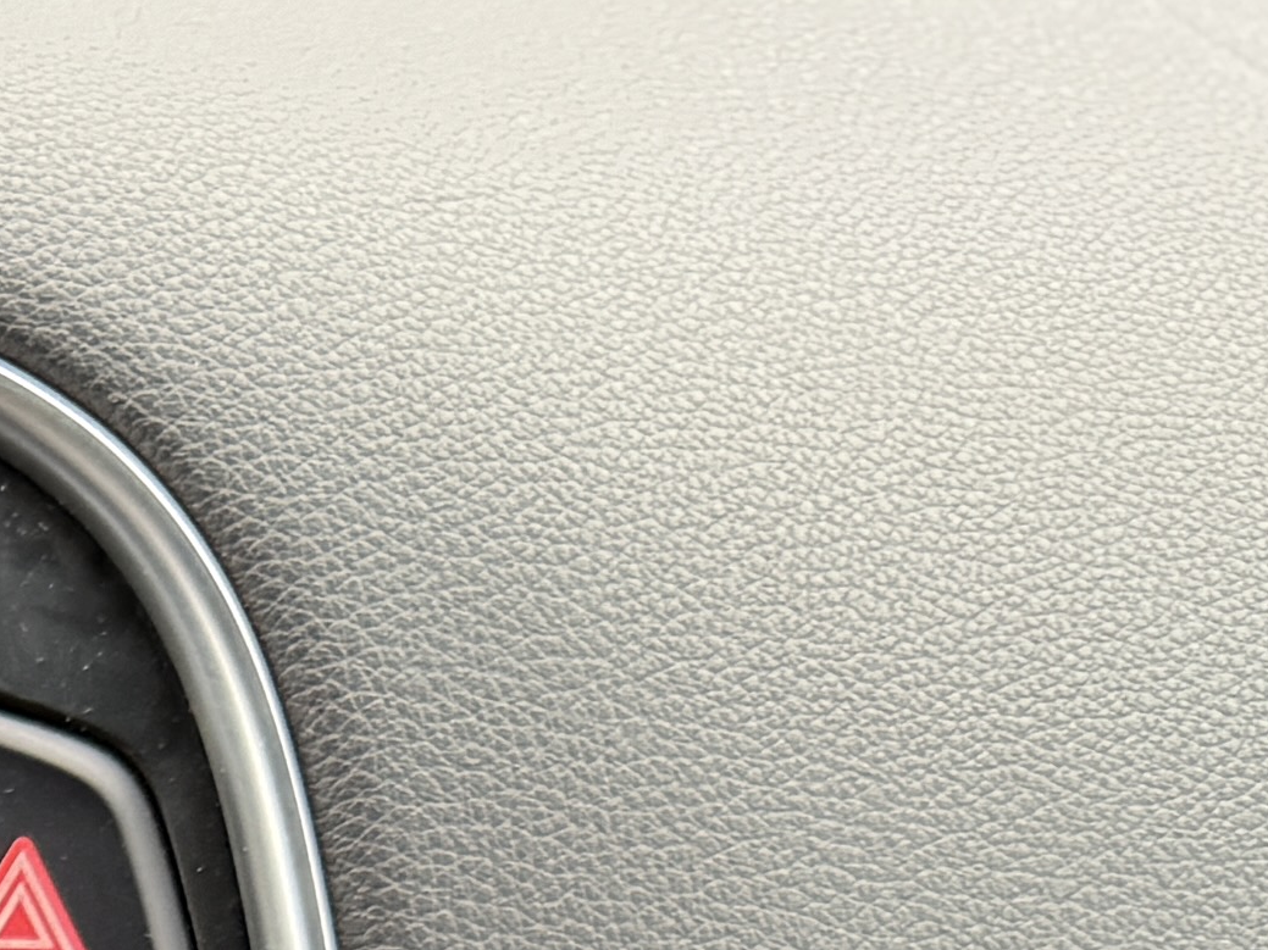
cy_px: 2239
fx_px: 4835
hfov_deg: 12.7
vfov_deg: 9.9
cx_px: -1421
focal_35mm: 132
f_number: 1.78
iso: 200
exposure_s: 1/237
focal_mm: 6.76
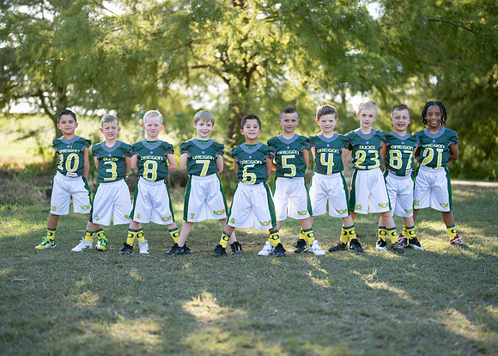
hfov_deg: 37.2
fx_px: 741
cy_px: 178
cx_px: 249
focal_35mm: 52
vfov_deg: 27.0
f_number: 1.2
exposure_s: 1/1250
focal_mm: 50
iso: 100
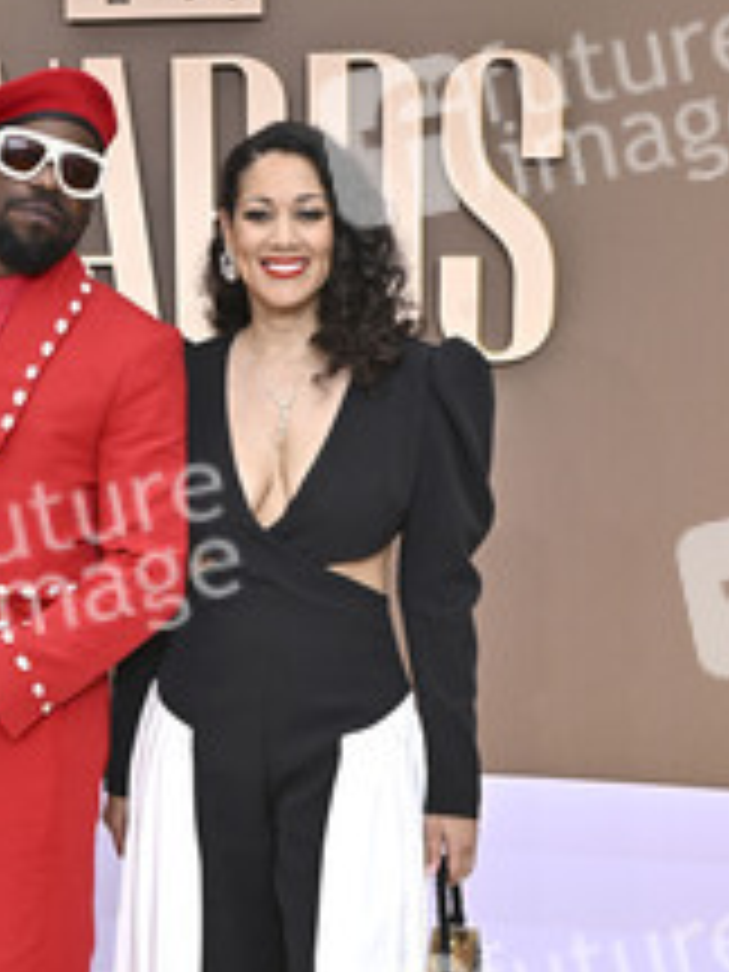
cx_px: 140
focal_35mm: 80
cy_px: 796
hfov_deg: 18.3
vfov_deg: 24.0
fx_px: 2246
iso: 400
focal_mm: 45
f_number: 9
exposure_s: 1/320
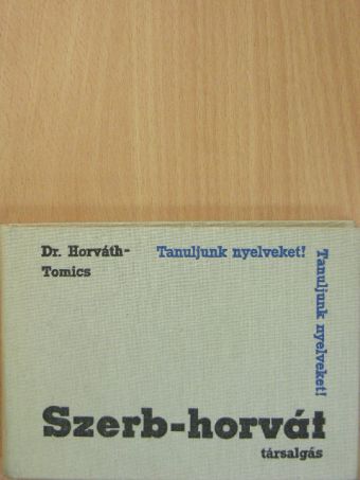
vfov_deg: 27.8
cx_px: 180
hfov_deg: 21.0
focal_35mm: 70
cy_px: 240
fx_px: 970
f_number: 3.5
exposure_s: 1/21.7
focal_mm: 11.7
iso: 200
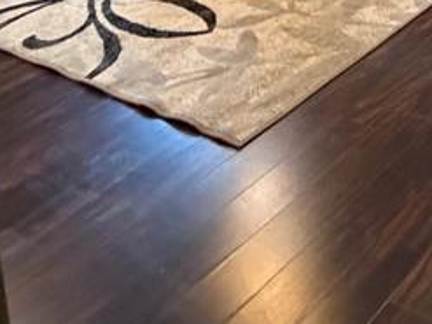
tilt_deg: -5.5
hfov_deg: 24.2
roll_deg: -1.4
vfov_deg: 17.6
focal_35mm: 58
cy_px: -328
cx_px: 684
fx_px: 723
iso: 640
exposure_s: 1/60
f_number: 2.2
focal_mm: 2.22
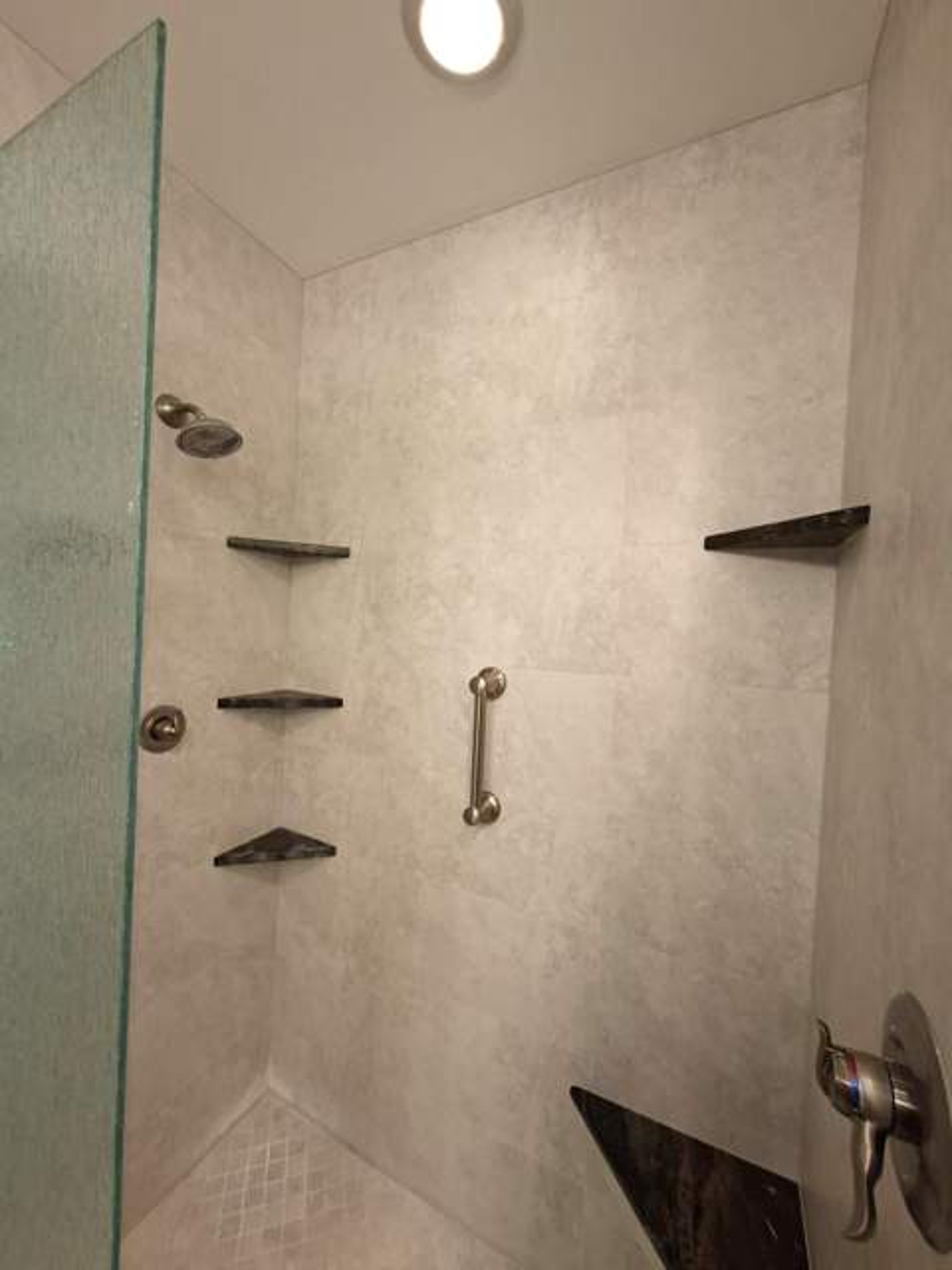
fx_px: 477
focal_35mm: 13
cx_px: 476
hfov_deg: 89.9
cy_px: 635
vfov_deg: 106.2
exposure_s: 1/40
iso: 160
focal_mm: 1.74
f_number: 2.2
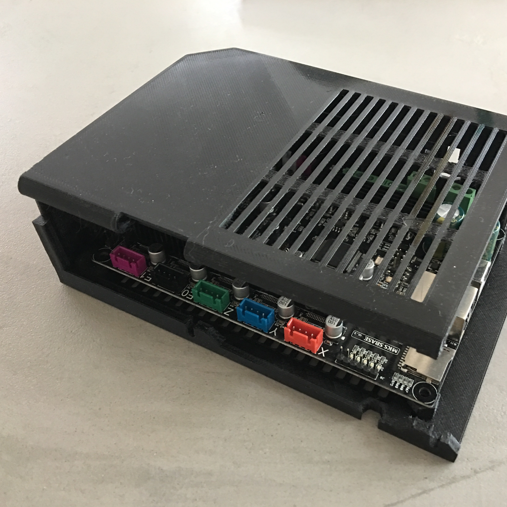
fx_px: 580
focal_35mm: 35
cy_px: 255
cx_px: 312
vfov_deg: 47.2
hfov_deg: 46.9
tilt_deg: -45.0
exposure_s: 1/10
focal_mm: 4.15
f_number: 2.2
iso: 80
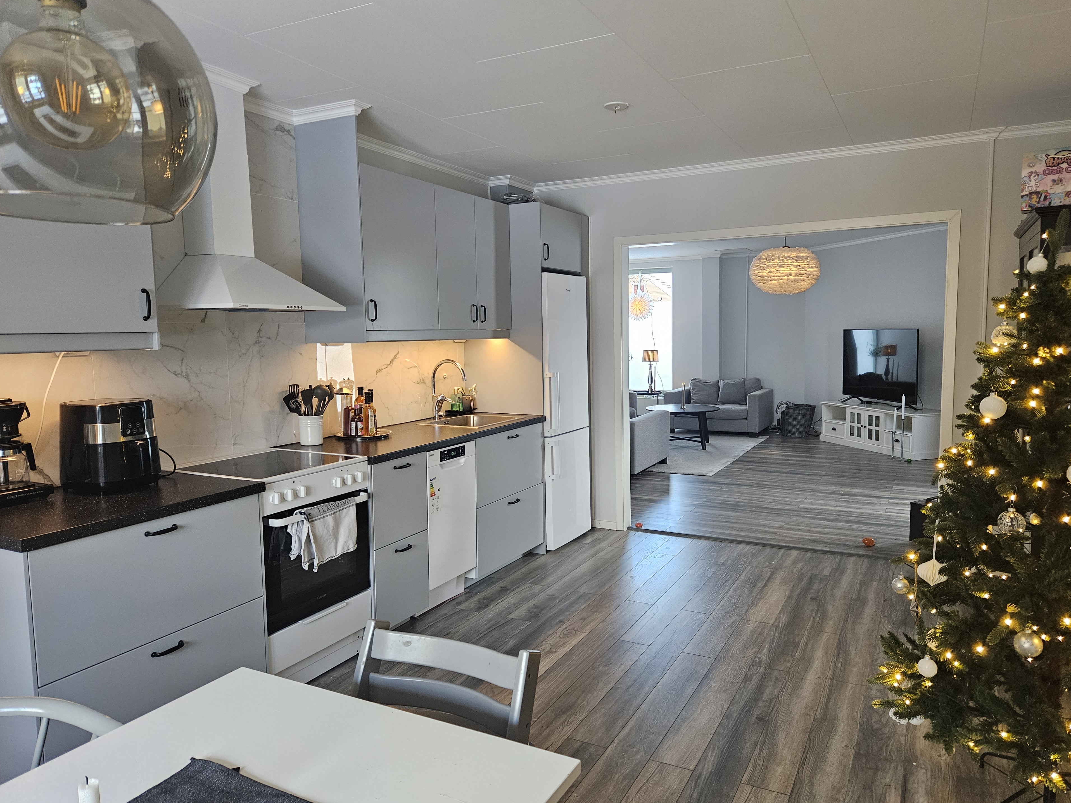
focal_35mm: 24
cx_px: 555
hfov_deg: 71.6
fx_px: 743
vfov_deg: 56.8
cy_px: 389
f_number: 1.8
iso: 640
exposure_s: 1/100
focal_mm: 5.4
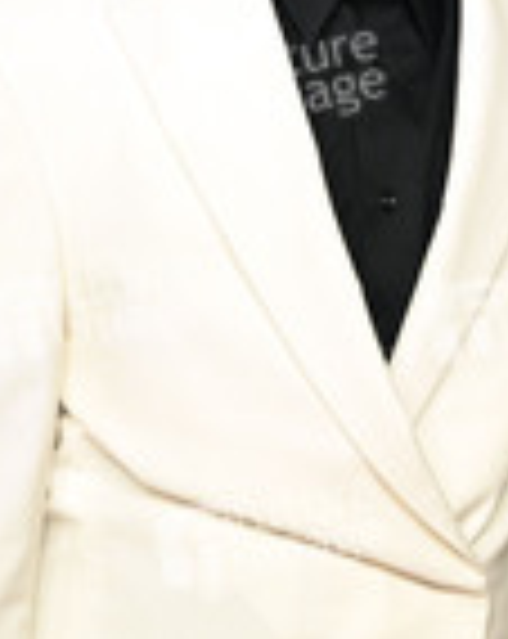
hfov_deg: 8.2
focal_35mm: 185
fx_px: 3488
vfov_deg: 10.4
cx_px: 600
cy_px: -27
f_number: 6.3
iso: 1600
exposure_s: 1/160
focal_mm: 62
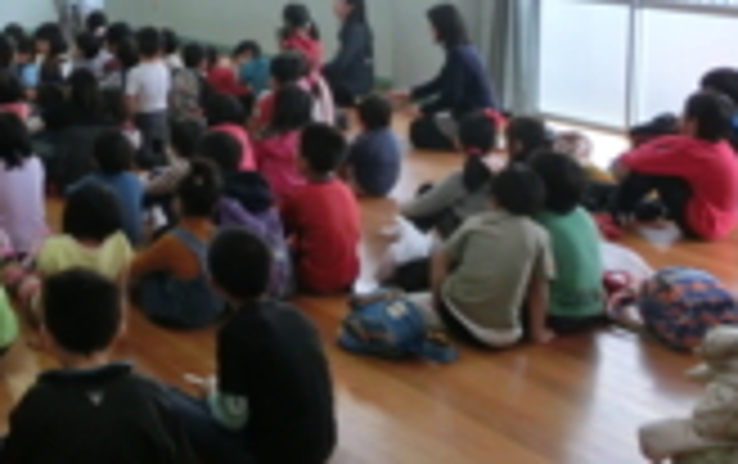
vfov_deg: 20.3
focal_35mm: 62
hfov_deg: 30.5
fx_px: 1249
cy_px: -14
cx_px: -9
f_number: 3
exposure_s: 1/125
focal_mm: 4.24
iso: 250
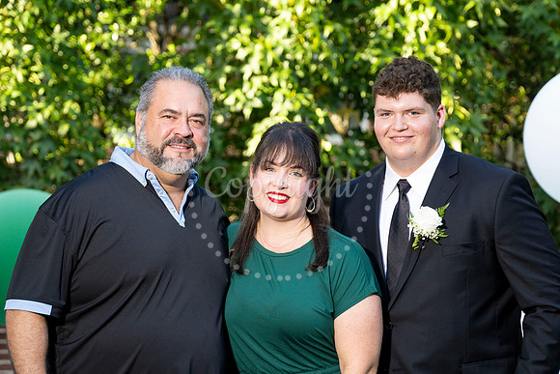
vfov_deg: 11.3
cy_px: 247
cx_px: 298
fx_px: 1892
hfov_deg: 16.8
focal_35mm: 122
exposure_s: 1/200
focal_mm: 92
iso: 400
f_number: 4.5
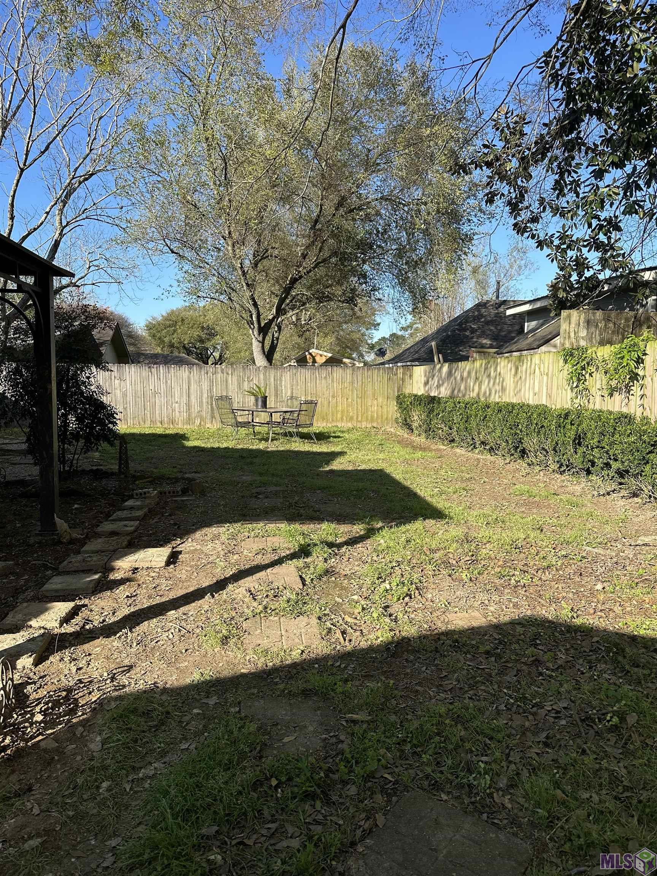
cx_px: 328
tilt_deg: -4.7
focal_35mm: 24
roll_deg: -0.1
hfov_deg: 56.8
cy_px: 438
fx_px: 607
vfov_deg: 71.6
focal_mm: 6.86
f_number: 1.78
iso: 80
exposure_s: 1/2252
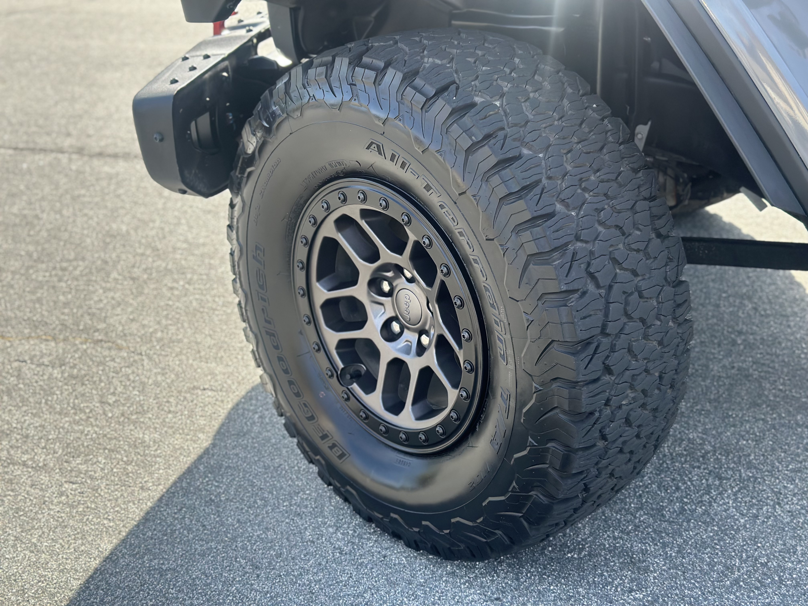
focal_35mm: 48
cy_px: 303
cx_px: 404
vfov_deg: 30.3
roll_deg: +1.5
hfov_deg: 39.7
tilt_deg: -24.5
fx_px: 1120
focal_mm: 6.86
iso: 80
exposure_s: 1/919
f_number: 1.78
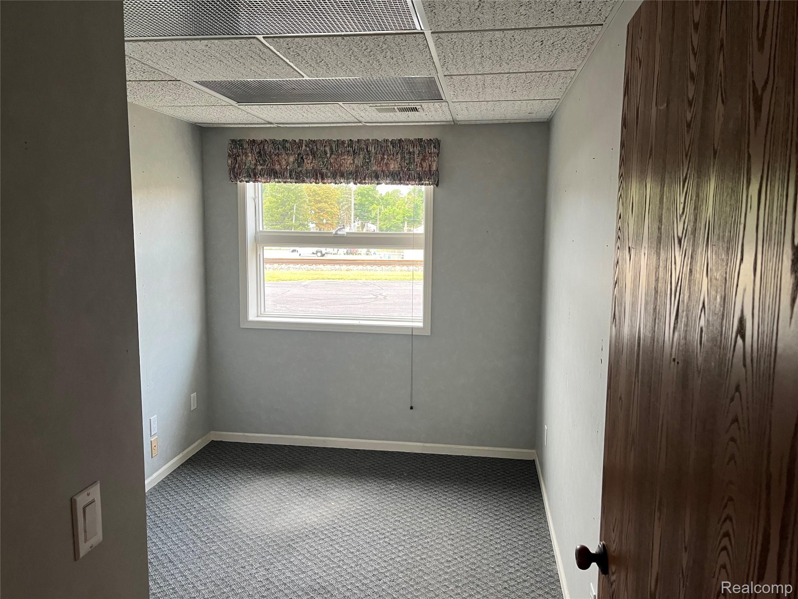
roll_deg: -0.1
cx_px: 399
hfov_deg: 67.3
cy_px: 300
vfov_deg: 53.1
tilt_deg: -7.5
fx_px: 599
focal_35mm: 26
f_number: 1.6
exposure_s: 1/60
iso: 160
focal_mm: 5.1
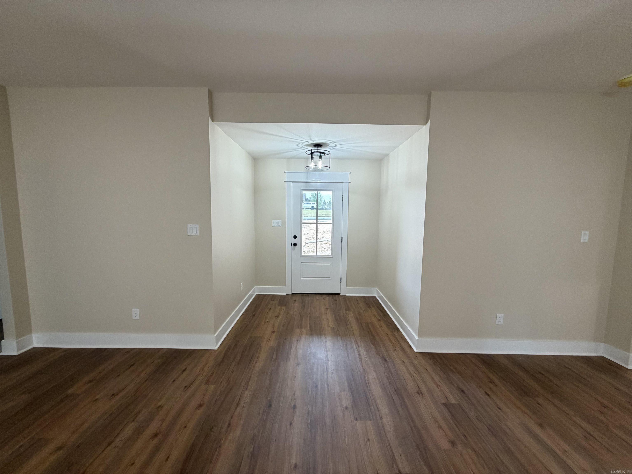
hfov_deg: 102.1
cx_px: 316
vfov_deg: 85.7
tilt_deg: -4.7
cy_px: 237
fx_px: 256
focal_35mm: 14
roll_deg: -0.4
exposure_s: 1/120
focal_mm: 2.22
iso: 250
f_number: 2.2
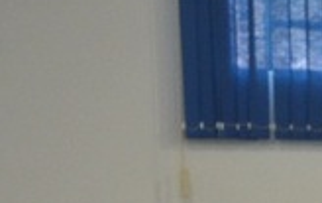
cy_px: 571
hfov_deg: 10.2
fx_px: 1694
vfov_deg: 6.4
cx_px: 601
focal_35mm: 193
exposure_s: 1/60
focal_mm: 23
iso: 640
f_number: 3.8
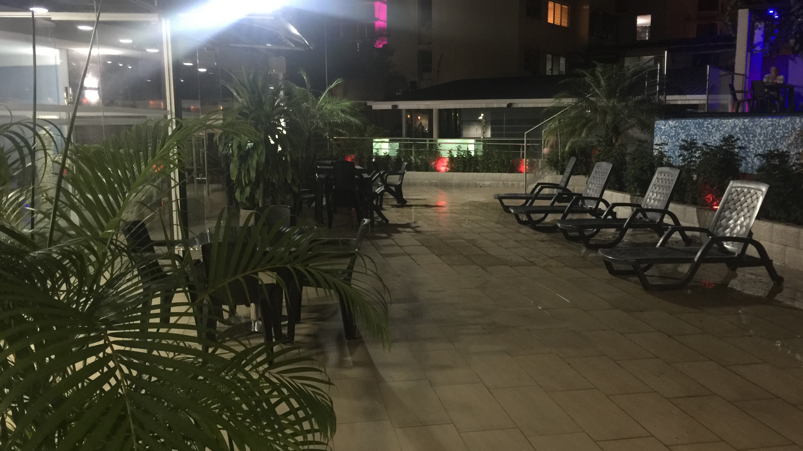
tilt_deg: -7.6
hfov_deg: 61.0
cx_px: 401
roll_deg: -1.4
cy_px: 230
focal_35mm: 32
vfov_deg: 36.7
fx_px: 681
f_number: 2.2
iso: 80
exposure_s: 1/4
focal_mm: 4.15
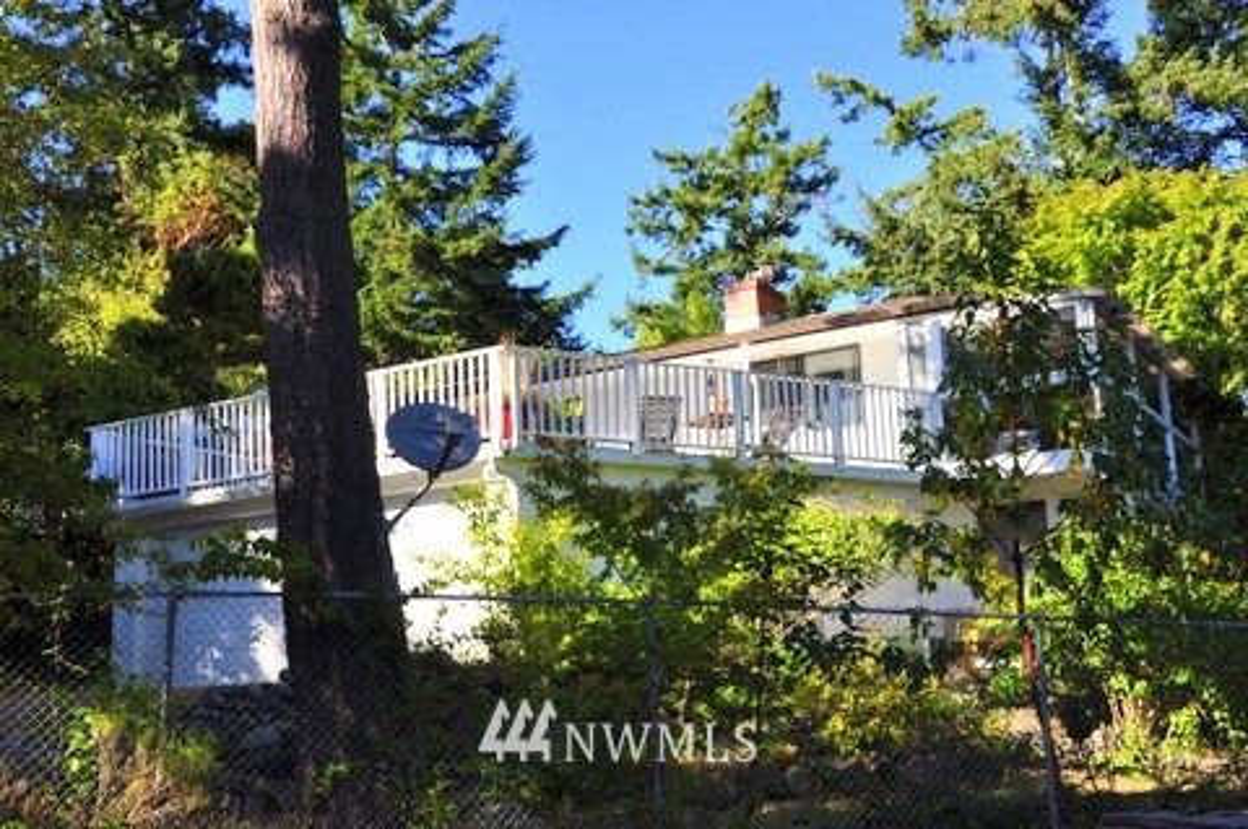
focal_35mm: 45
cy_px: 414
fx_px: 1558
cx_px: 624
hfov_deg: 43.6
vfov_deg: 29.8
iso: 200
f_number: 10
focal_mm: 30
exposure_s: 1/200
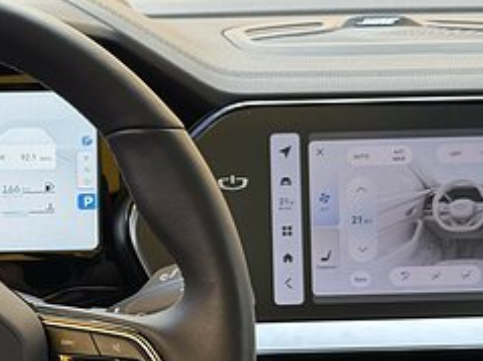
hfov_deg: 17.3
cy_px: 325
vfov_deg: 13.3
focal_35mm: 110
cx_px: -36
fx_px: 1534
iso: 100
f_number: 1.78
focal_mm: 6.76
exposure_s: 1/236
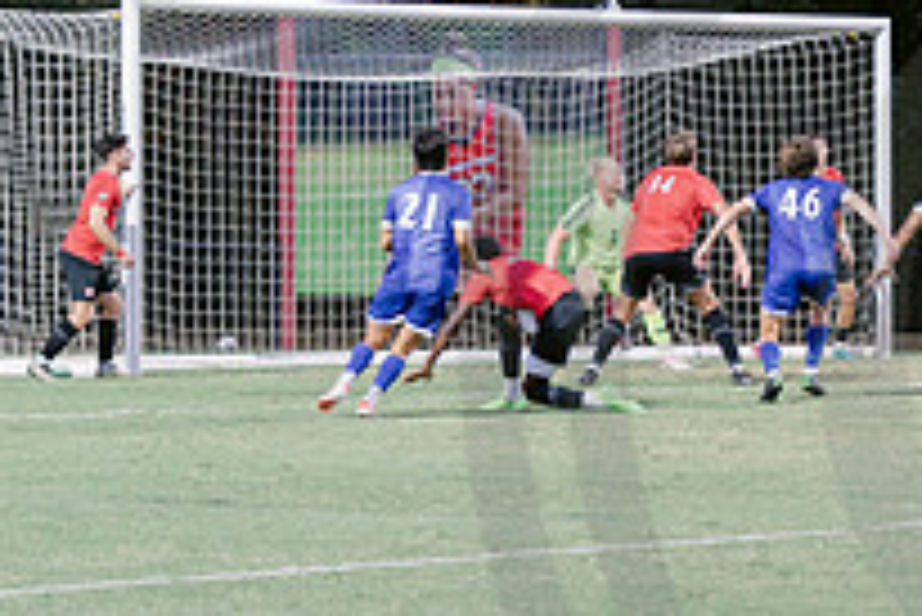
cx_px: 1259
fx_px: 6535
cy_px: 348
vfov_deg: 5.4
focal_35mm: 255
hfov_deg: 8.0
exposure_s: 1/80
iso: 640
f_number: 2.8
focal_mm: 90
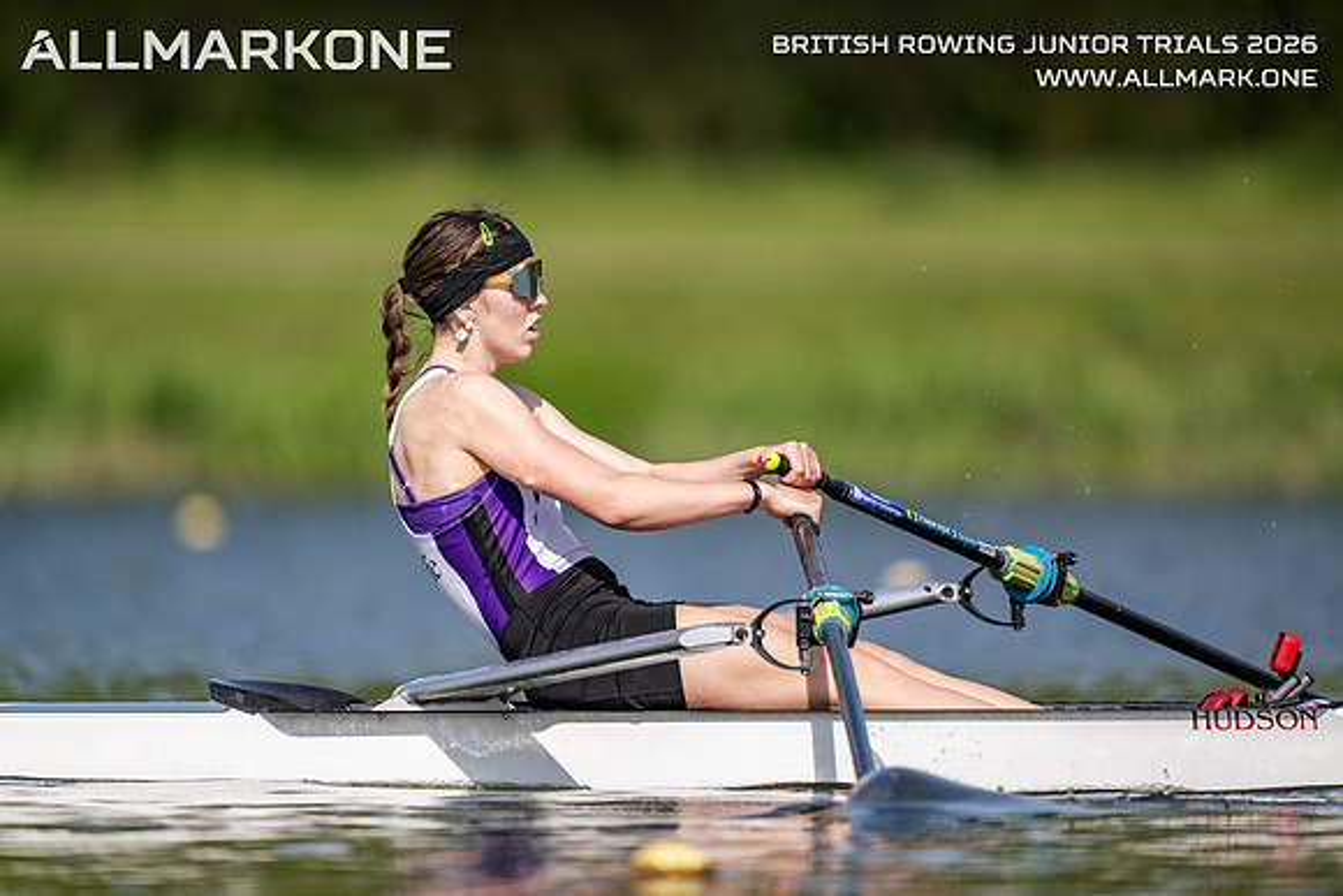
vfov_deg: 2.3
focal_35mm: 600
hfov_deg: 3.4
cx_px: 672
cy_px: 448
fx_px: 22388
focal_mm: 600
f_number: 4
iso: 220
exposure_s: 1/2500
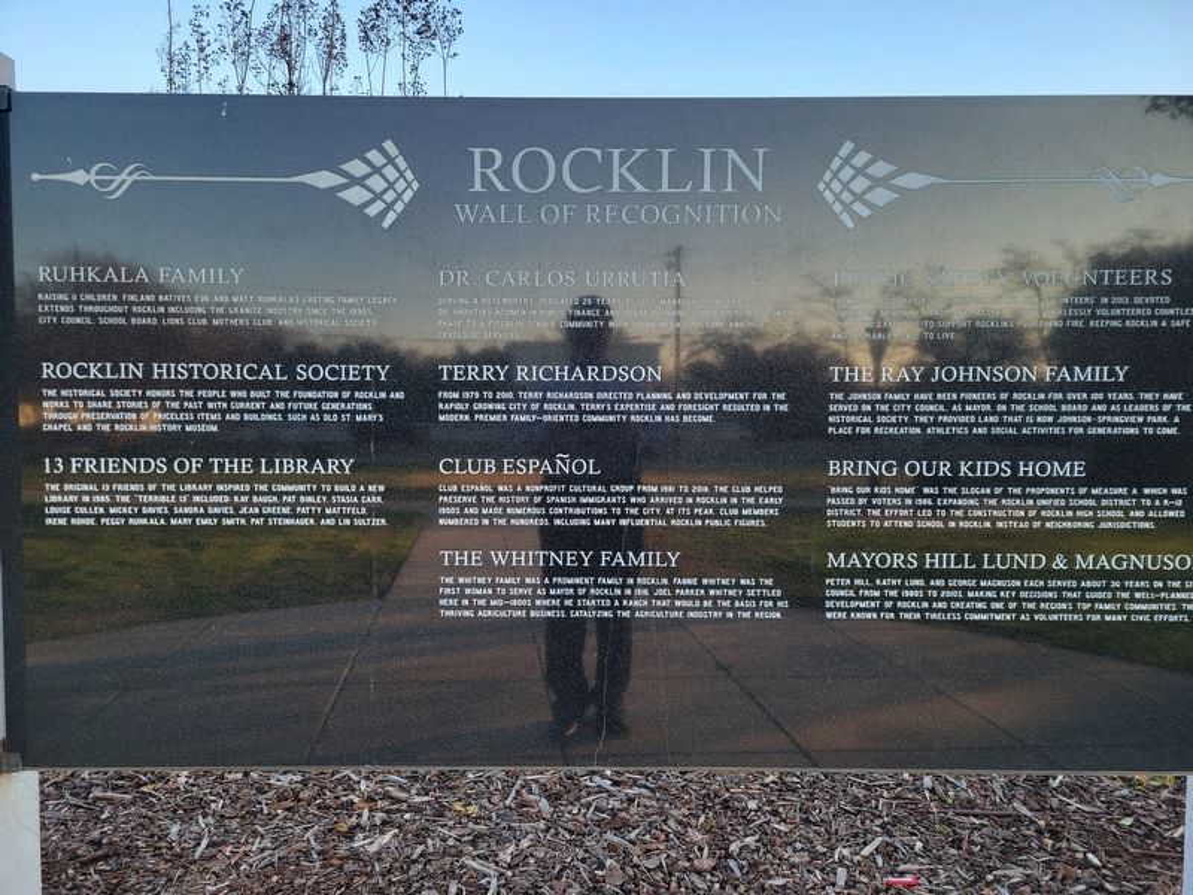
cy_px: 448
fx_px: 896
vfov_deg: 53.1
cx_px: 596
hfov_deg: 67.3
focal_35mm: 26
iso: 40
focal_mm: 5.4
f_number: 1.8
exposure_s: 1/197
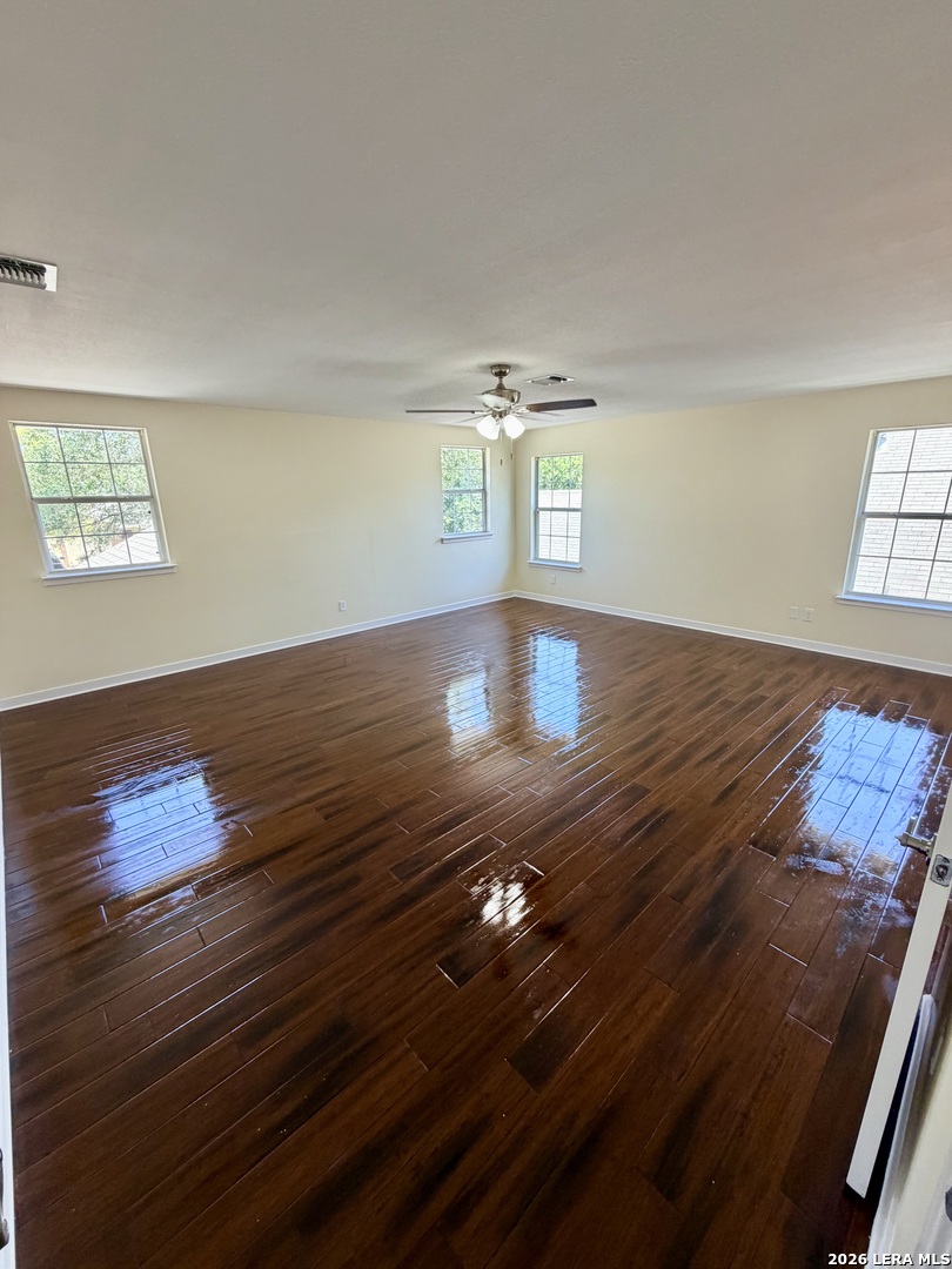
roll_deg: +0.7
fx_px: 513
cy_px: 634
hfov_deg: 85.7
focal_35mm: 14
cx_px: 476
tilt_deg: -14.1
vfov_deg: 102.1
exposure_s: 1/120
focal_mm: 2.22
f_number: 2.2
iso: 200
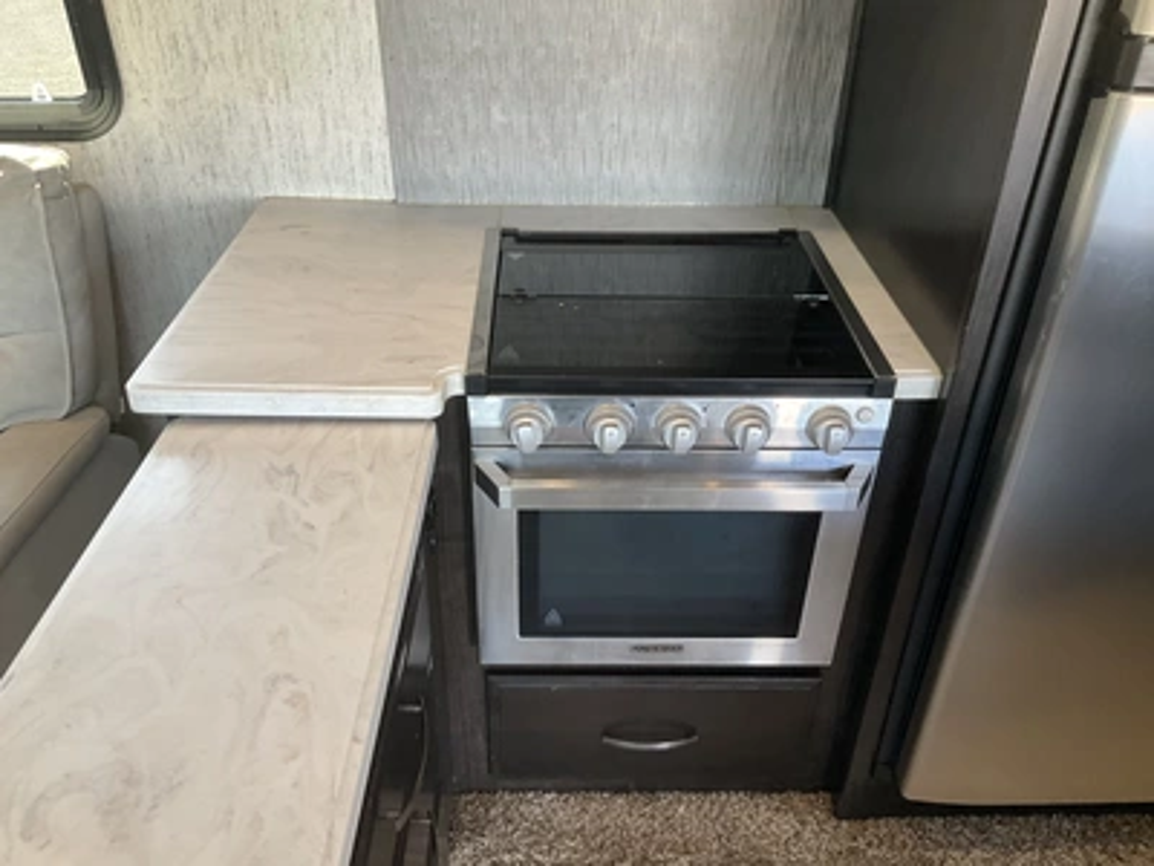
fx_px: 967
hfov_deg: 61.7
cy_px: 433
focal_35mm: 29
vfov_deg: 48.2
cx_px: 577
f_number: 1.8
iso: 64
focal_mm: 3
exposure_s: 1/50
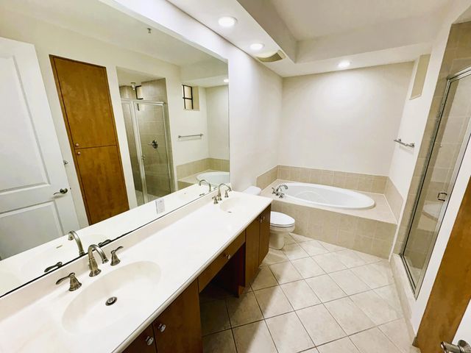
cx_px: 236
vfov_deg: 85.7
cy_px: 176
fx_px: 190
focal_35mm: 14
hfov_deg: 102.1
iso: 64
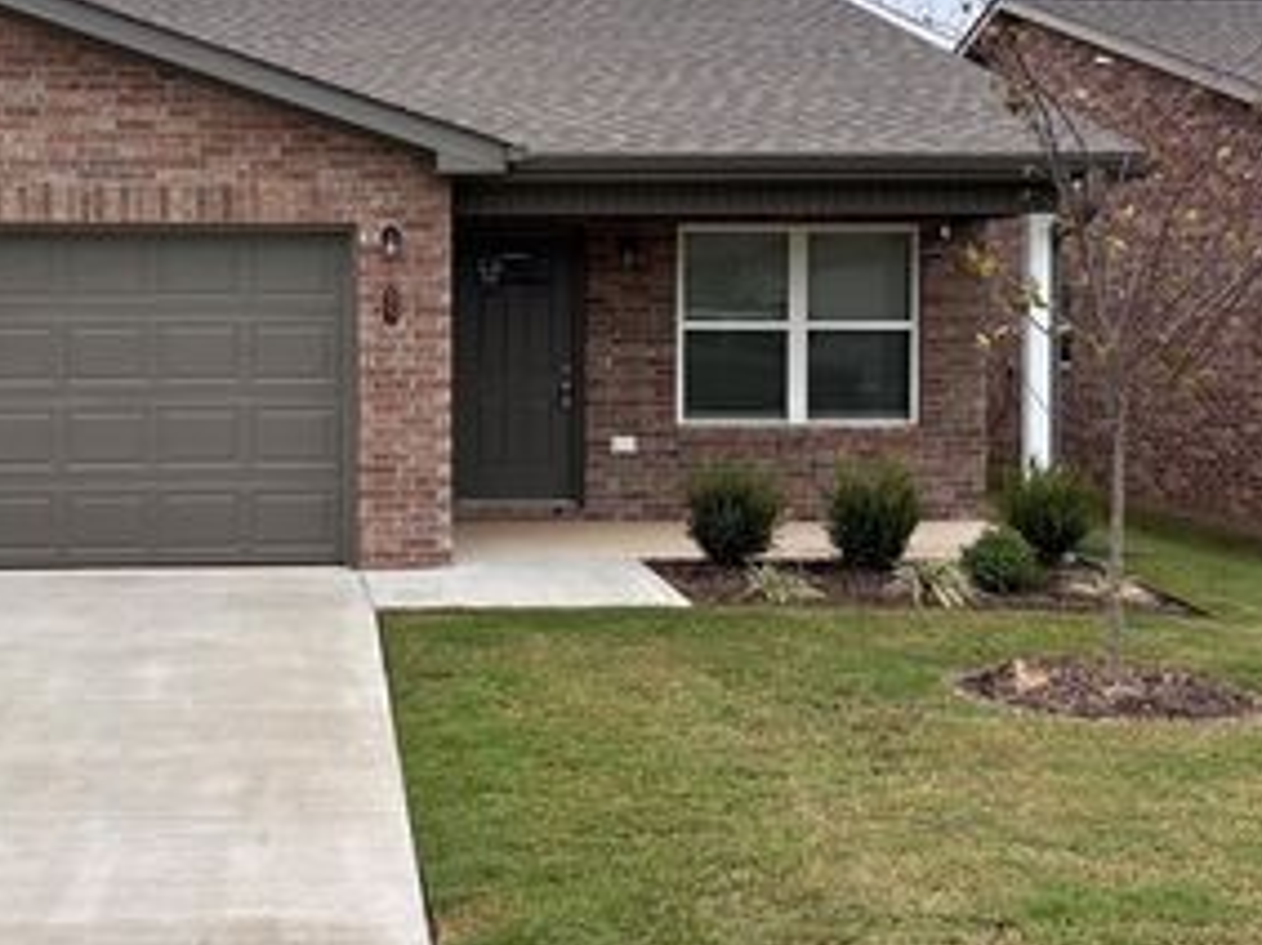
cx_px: 379
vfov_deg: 31.3
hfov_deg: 40.5
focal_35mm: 46
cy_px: 328
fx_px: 1676
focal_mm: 5.96
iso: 50
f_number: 1.6
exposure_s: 1/1205
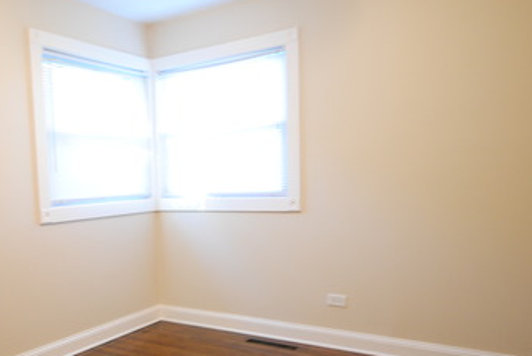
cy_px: 230
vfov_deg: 35.8
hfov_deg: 50.5
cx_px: 156
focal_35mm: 37
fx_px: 546
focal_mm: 13
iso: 450
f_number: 4.5
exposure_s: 1/8
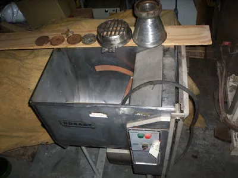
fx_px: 248
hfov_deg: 51.4
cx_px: 119
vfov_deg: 39.7
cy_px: 89
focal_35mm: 36
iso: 140
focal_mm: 5.9
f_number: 4.5
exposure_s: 1/64
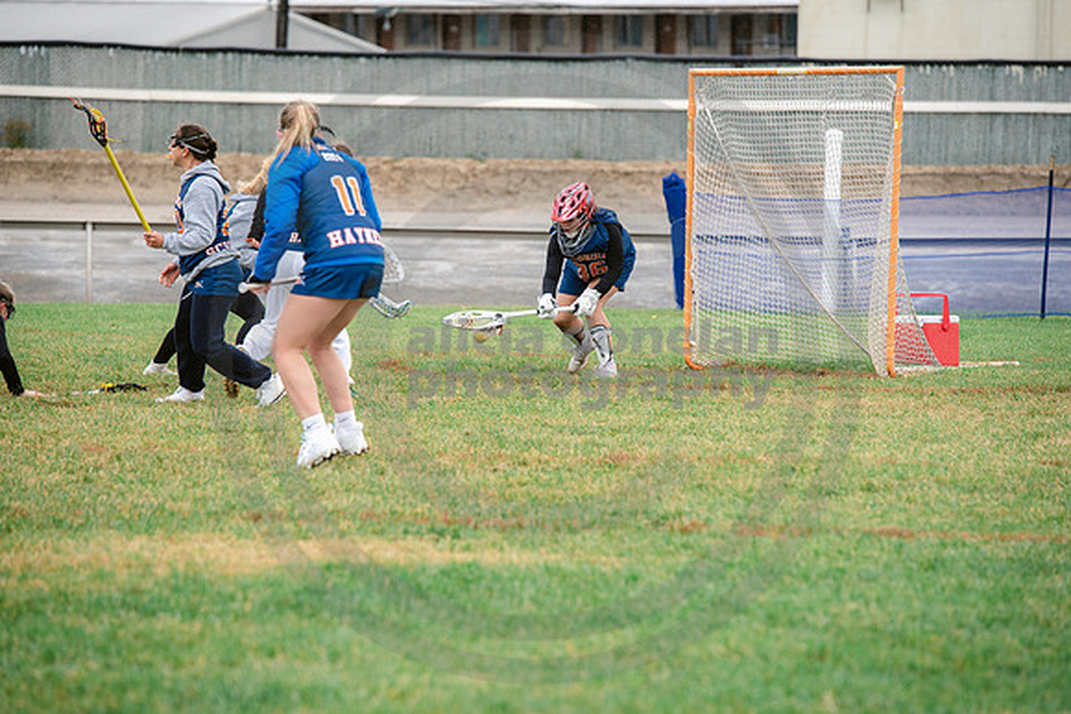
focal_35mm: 195
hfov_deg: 10.5
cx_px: 536
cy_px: 357
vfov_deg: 7.0
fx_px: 5802
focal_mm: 195
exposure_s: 1/1000
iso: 400
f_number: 4.5
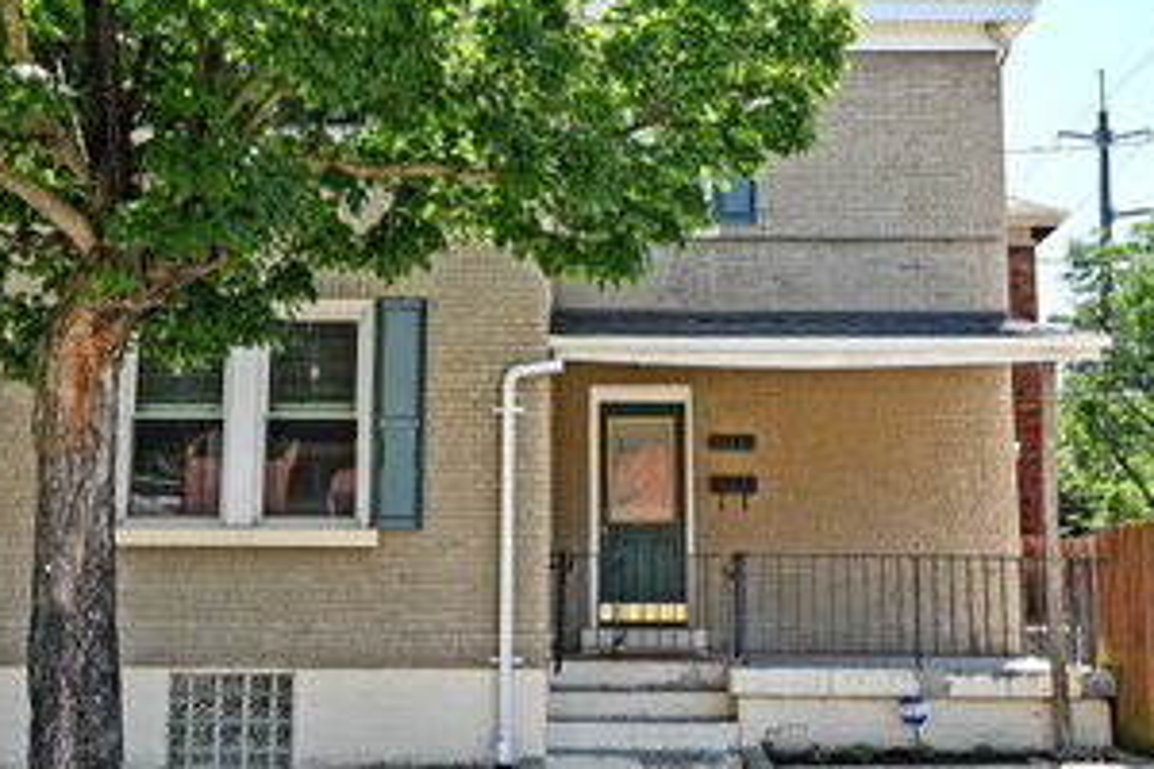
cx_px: 565
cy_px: 386
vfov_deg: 32.0
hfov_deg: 46.5
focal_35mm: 42
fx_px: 1342
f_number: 5.6
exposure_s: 1/250
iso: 180
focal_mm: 24.5
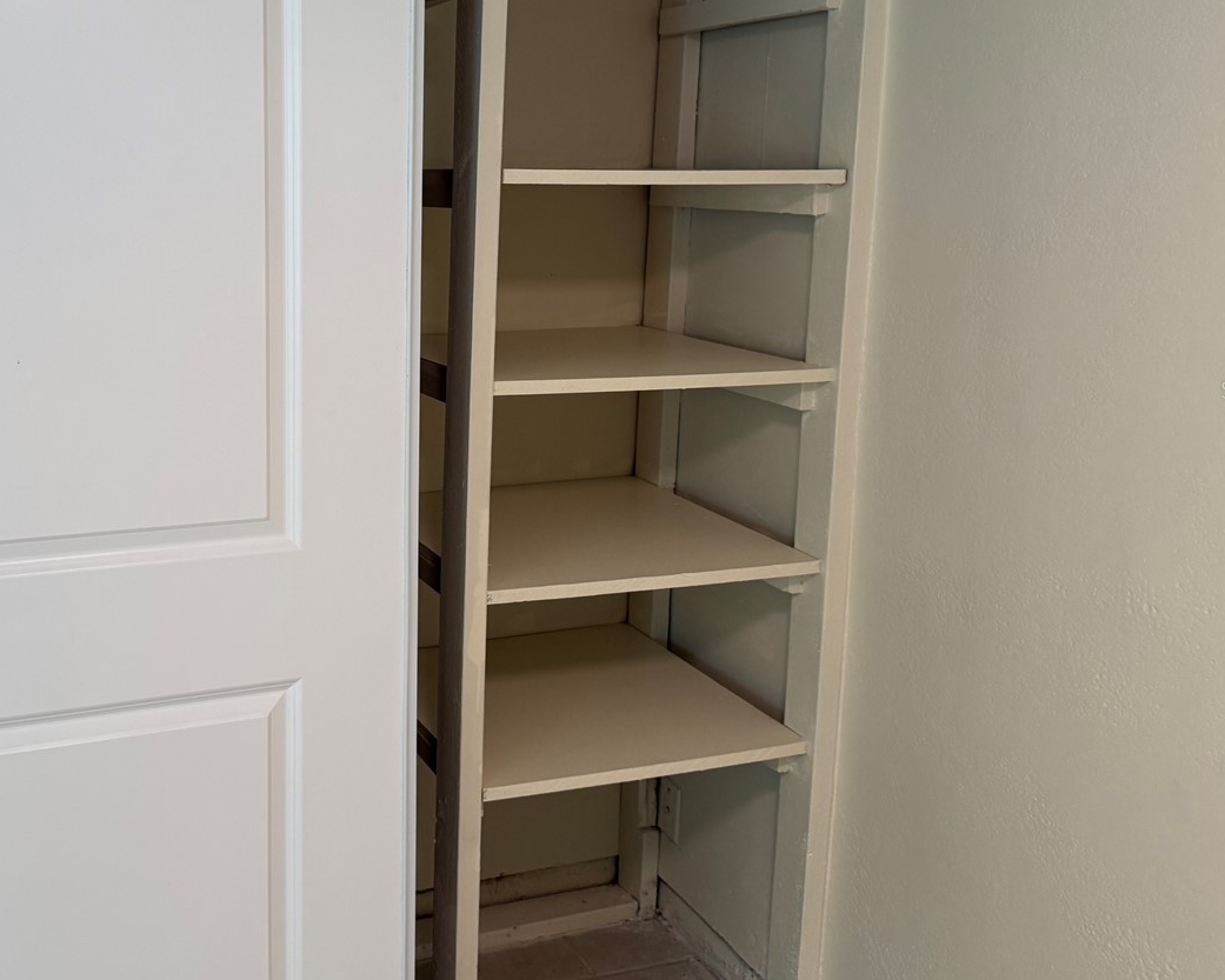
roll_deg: -0.9
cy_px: 389
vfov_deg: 41.0
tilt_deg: -7.1
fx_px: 1305
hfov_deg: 49.2
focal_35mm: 36
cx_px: 391
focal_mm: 6.76
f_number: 1.78
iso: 160
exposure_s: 1/120
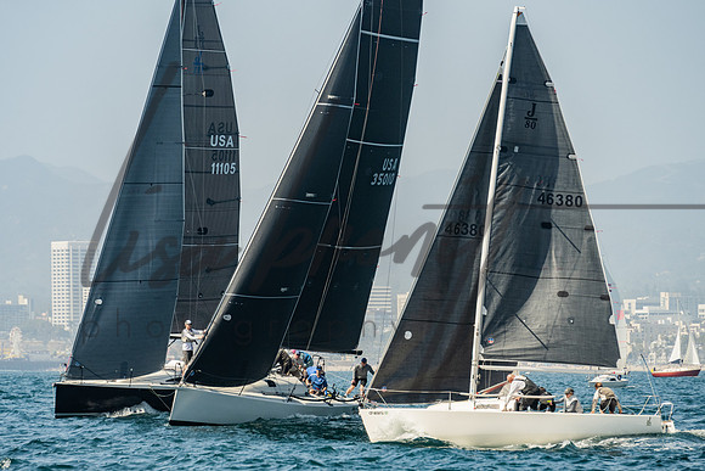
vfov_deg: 4.7
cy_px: 235
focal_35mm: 290
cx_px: 315
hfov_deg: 7.1
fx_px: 5675
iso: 320
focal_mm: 200
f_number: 6.3
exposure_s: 1/800
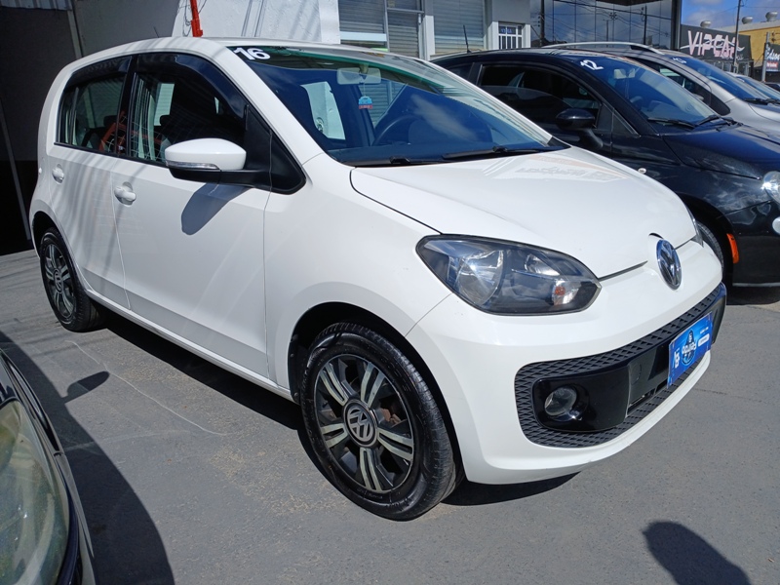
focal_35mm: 26
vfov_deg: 53.1
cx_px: 390
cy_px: 292
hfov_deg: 67.3
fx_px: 586
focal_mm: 3.98
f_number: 1.8
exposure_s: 1/1387
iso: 20
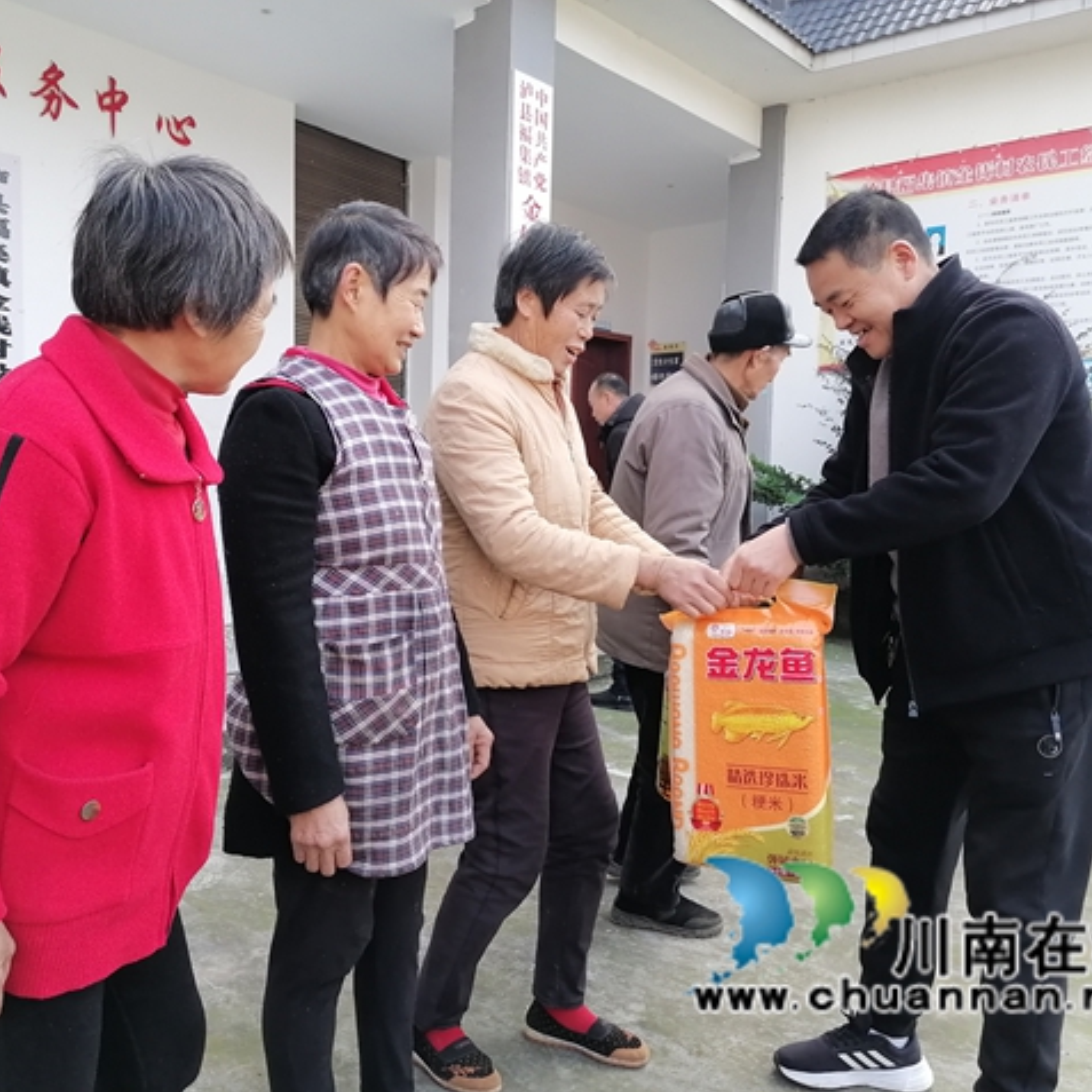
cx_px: 488
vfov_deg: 51.1
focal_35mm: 32
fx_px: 1142
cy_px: 547
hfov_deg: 51.0
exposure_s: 1/430
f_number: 1.8
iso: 160
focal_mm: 5.3
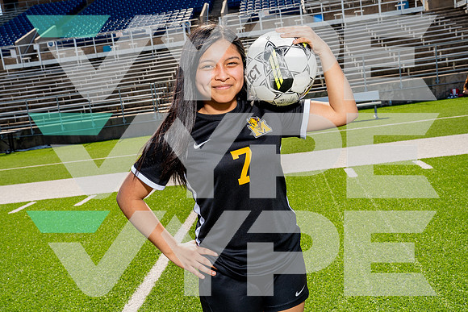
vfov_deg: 36.0
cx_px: 234
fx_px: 481
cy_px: 156
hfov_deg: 51.9
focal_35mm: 37
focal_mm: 37
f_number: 11
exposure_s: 1/250
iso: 320
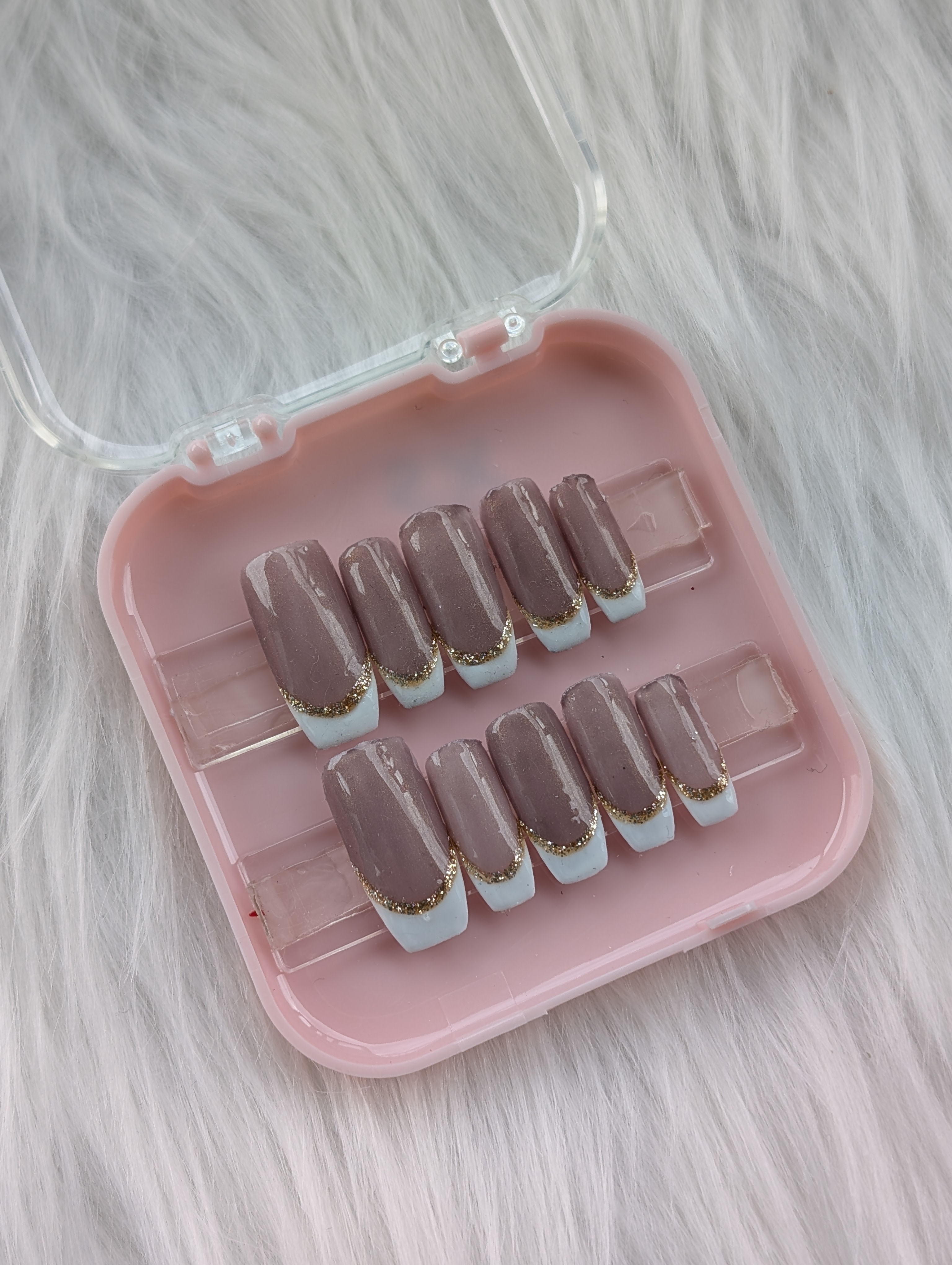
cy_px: 632
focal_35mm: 49
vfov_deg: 38.9
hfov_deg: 29.7
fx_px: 1792
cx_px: 476
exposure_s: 1/170
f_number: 1.68
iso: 19
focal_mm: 6.9
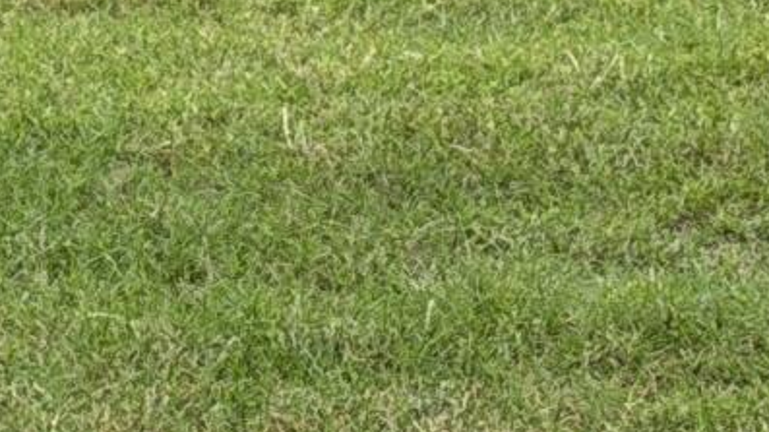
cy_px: -1174
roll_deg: +0.7
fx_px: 8052
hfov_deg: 5.5
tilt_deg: +7.2
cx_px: 194
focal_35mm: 395
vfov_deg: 3.0
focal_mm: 6.76
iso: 100
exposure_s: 1/1754
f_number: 1.78
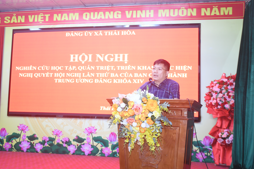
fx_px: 289
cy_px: 86
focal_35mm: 41
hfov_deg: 47.4
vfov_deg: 32.6
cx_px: 126
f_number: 4
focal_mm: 27
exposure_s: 1/100
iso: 1600
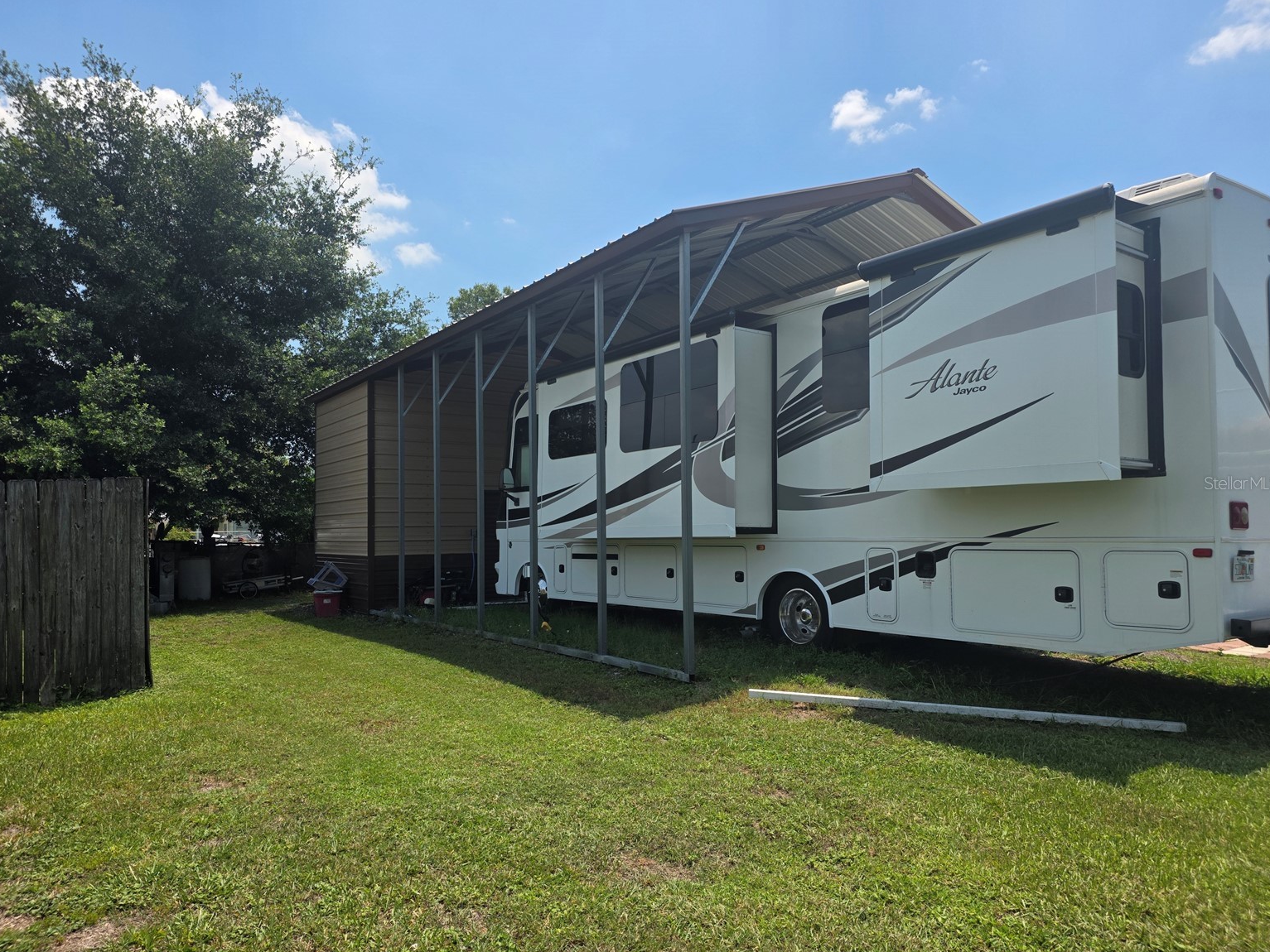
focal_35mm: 24
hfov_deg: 71.6
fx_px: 881
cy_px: 483
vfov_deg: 56.8
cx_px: 620
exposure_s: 1/5017
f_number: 1.7
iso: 80
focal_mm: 6.25
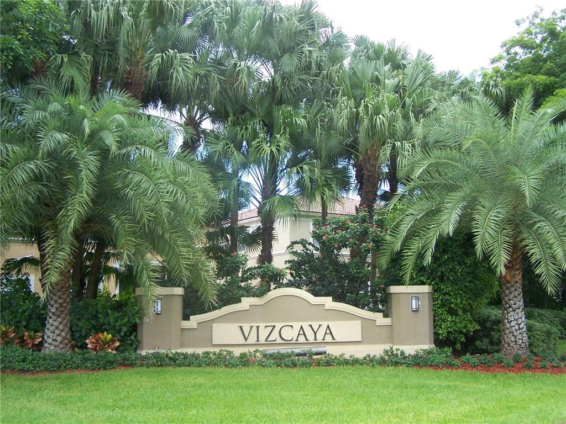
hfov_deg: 49.0
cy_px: 212
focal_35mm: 38
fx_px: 621
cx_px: 283
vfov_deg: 37.7
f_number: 2.8
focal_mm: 6.3
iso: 160
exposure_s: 1/500
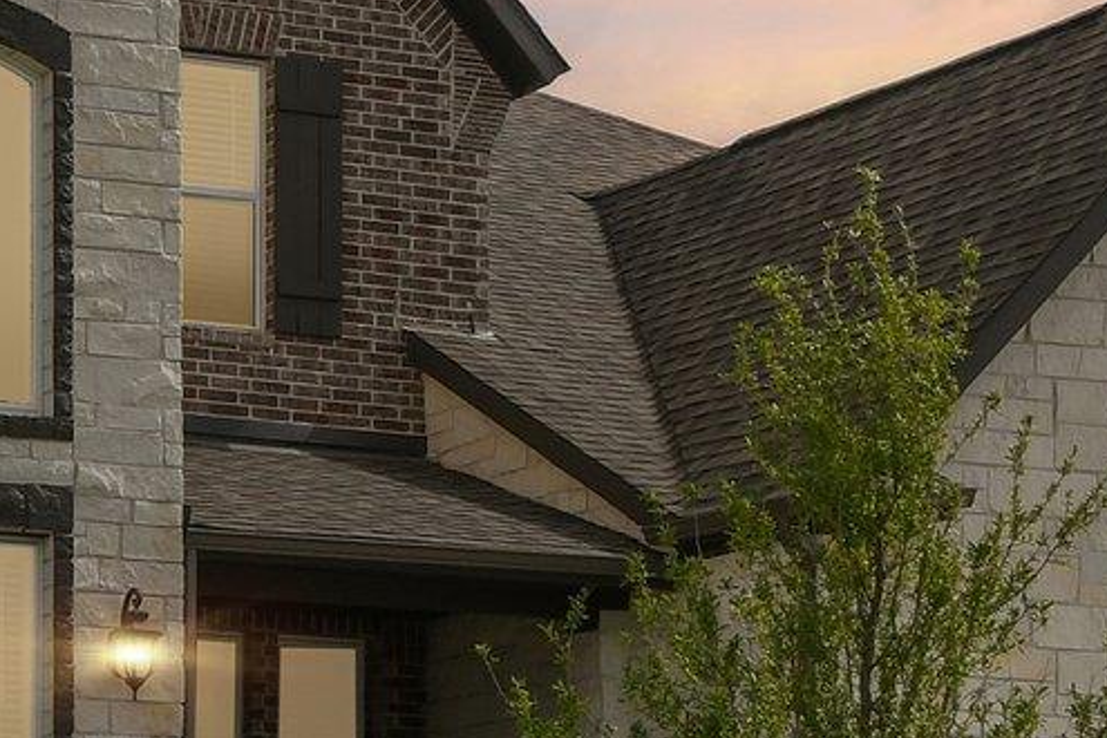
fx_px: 4581
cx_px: 208
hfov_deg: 13.7
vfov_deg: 9.2
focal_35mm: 149
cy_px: 417
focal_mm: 24
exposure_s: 1/2500
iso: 400
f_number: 8
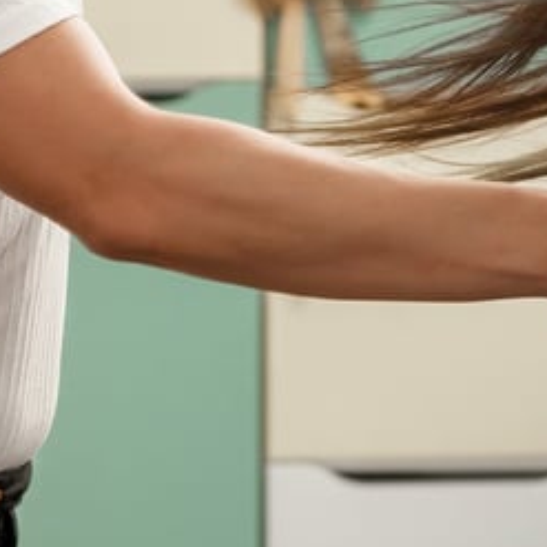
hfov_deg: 5.2
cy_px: -14
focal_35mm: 340
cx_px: 272
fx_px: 6080
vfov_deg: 5.1
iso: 500
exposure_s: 1/80
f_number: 2.8
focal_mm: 55
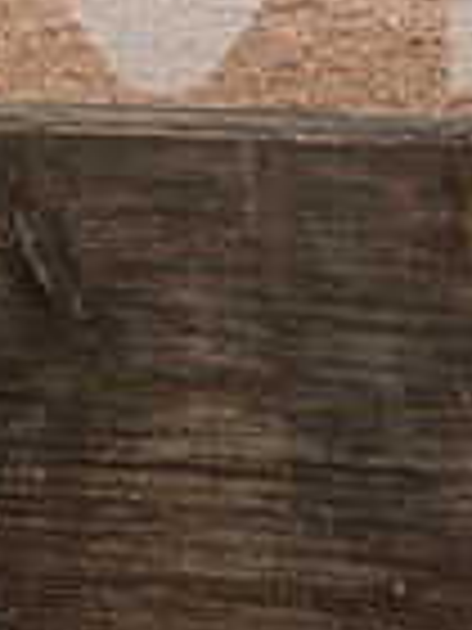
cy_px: -360
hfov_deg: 7.2
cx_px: 611
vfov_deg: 9.4
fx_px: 3709
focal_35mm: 204
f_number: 7.1
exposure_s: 1/250
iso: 250
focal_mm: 66
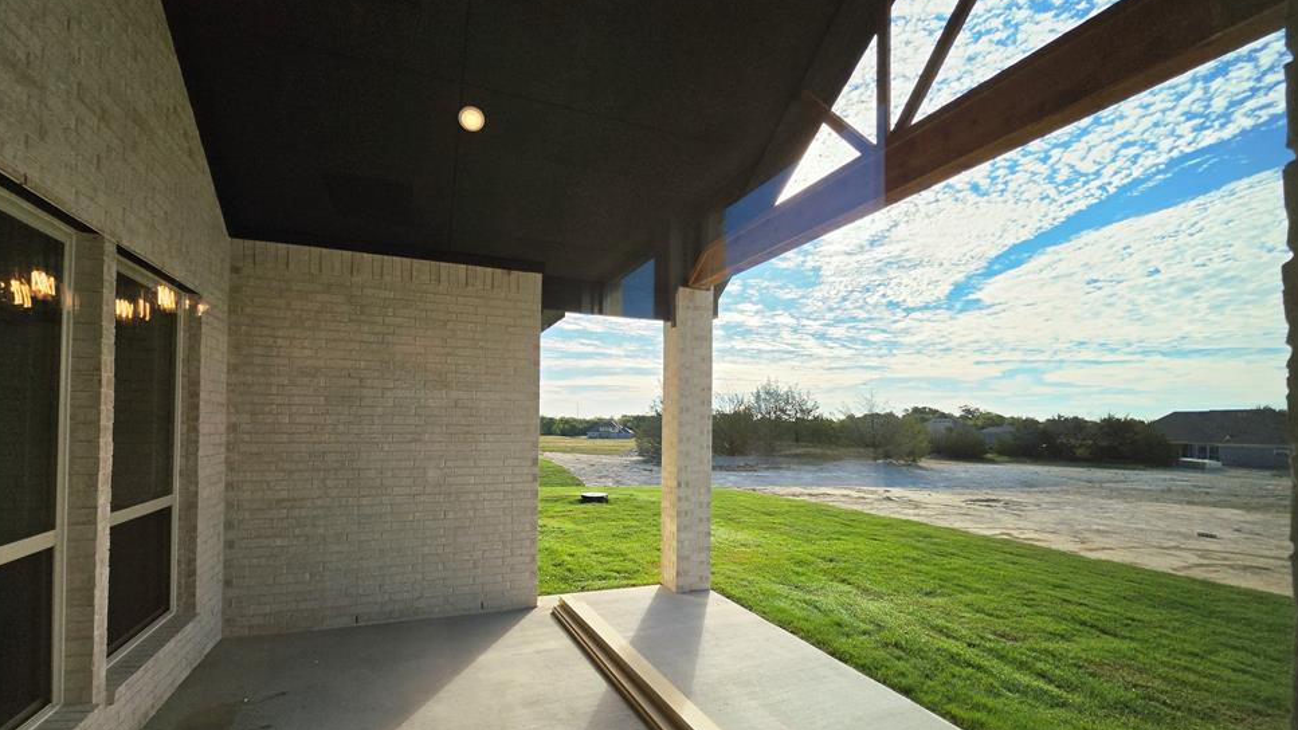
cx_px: 651
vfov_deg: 70.2
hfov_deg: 103.0
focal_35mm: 15
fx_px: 516
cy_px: 412
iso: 100
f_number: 2.2
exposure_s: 1/3871
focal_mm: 2.2
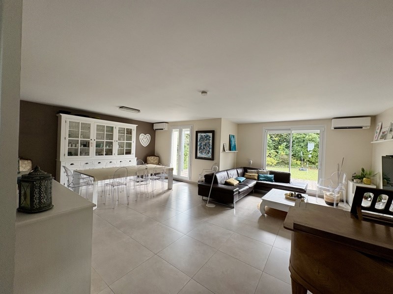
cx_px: 196
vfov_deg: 85.7
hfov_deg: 102.1
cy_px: 147
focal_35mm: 14
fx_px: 159
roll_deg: -1.6
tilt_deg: -0.8
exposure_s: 1/99
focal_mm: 2.22
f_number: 2.2
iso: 100
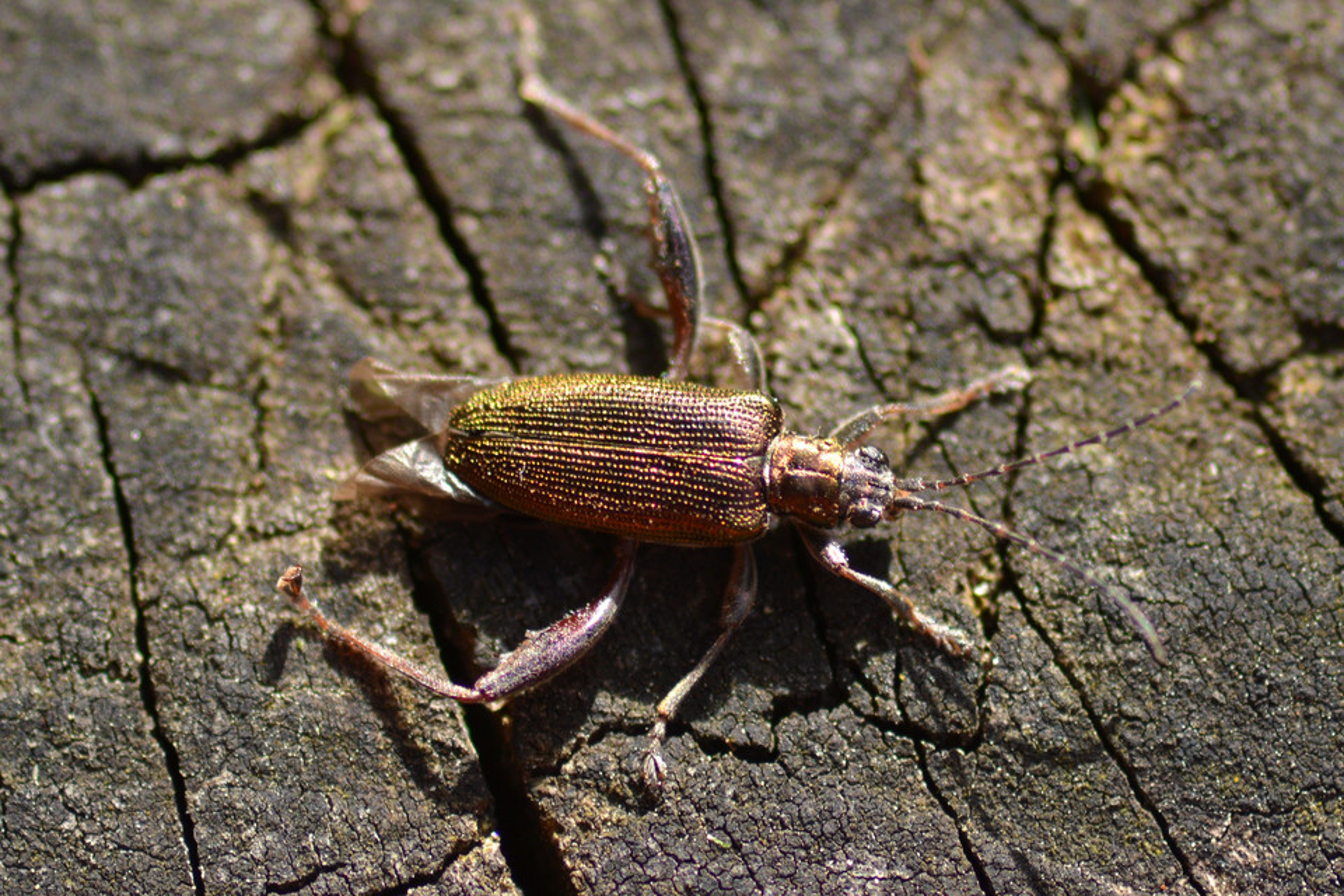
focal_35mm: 150
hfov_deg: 13.7
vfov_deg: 9.1
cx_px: 672
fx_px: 5600
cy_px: 448
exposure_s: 1/500
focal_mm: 100
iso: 100
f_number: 6.3
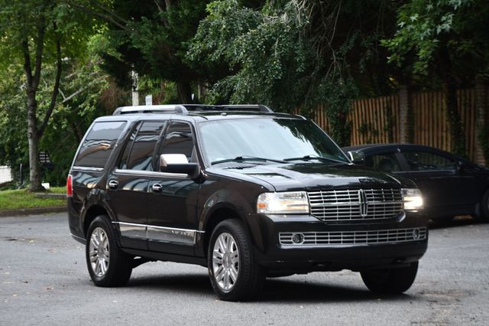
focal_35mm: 127
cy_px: 163
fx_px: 1724
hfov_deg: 16.1
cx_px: 244
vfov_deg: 10.8
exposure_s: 1/125
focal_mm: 85
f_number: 4.8
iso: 900
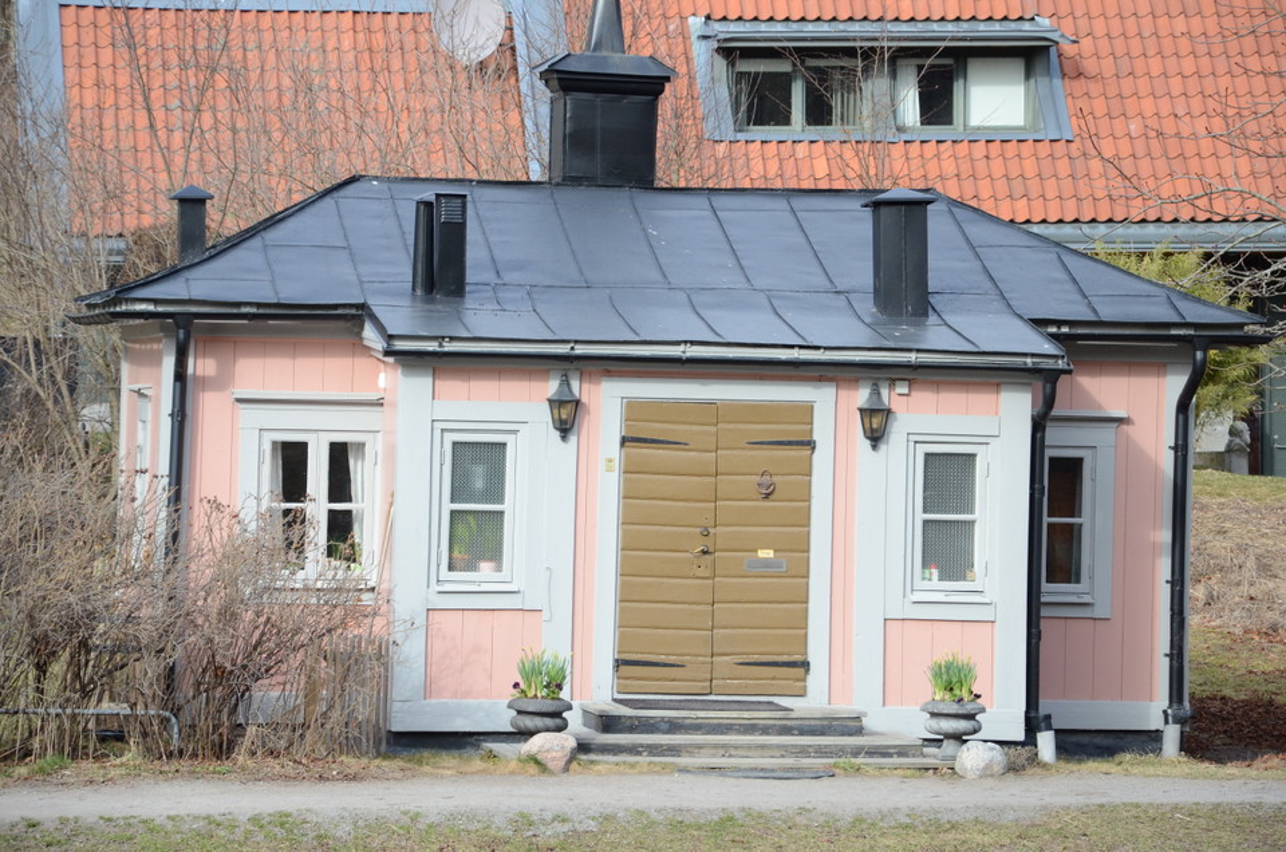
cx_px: 643
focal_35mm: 158
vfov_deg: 8.7
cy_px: 426
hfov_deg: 13.1
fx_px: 5615
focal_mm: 105
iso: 800
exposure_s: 1/640
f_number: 6.3
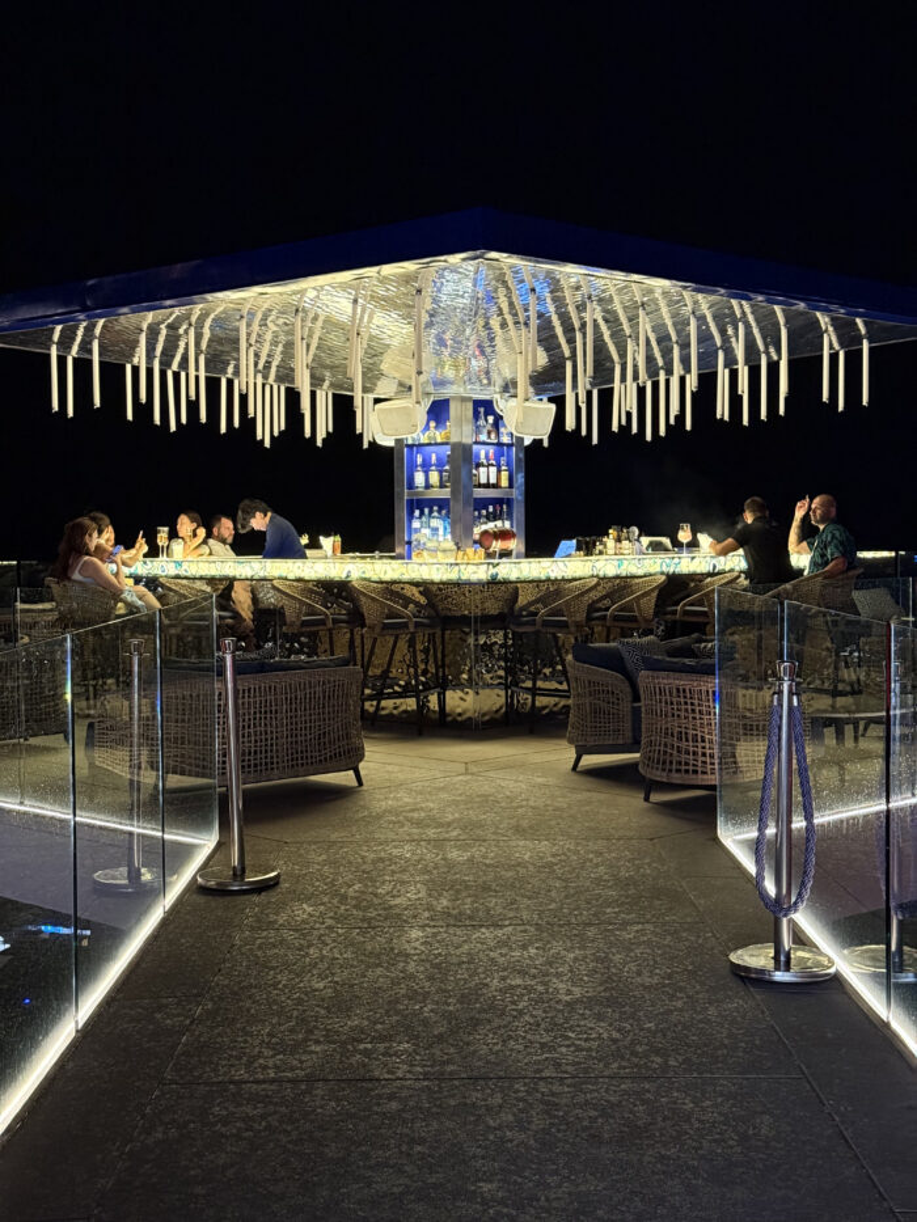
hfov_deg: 30.3
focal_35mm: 48
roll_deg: -0.2
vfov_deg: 39.7
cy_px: 611
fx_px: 1695
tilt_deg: -2.3
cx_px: 458
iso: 500
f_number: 1.78
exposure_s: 1/33
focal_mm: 6.76
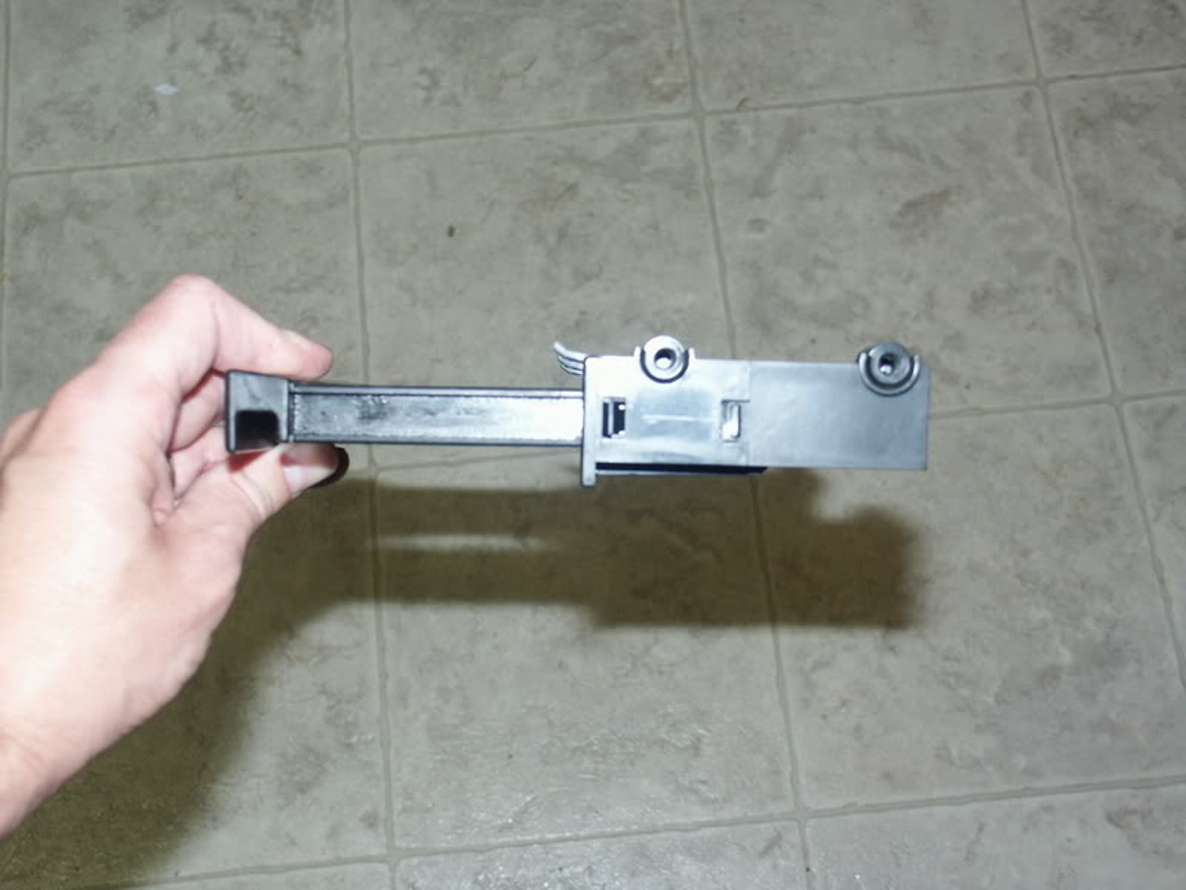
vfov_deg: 30.3
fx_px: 1645
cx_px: 593
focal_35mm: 48
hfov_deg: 39.7
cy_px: 445
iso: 200
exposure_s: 1/45
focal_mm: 12.48
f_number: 4
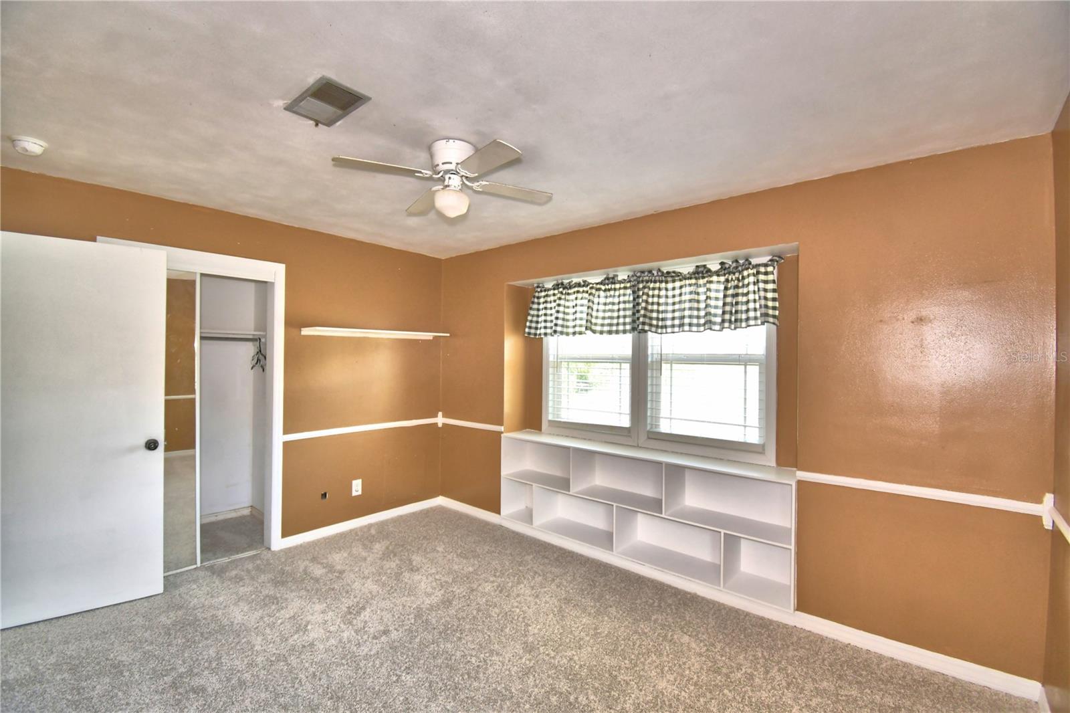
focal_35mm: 15
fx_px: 446
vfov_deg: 77.3
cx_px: 535
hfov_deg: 100.4
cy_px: 356
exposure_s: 1/50
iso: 200
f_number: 4.5
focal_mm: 10
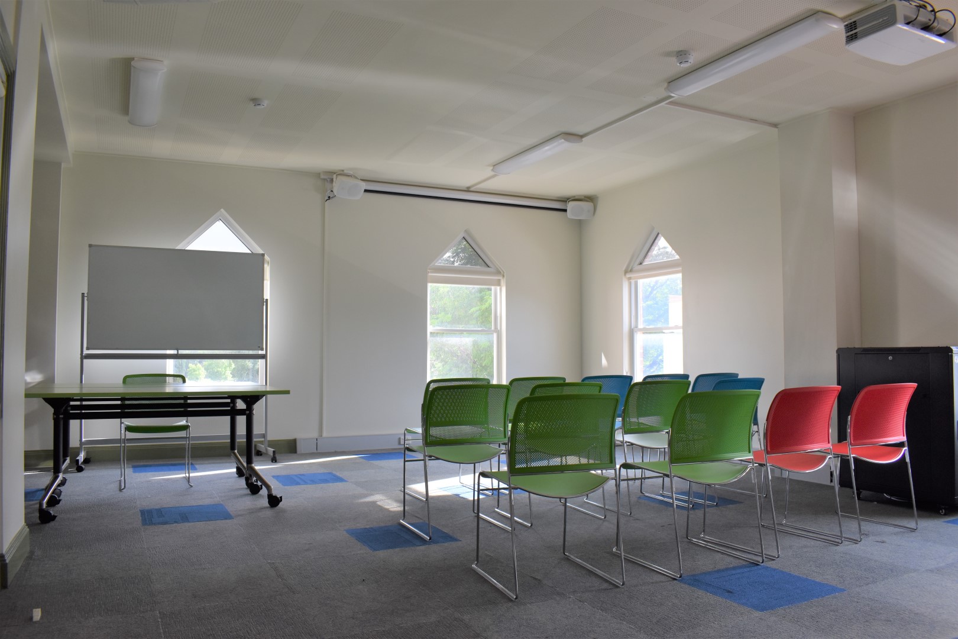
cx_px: 479
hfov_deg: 67.4
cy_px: 320
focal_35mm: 27
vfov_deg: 47.9
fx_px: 718
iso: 400
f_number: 6.3
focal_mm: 18
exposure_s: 1/160
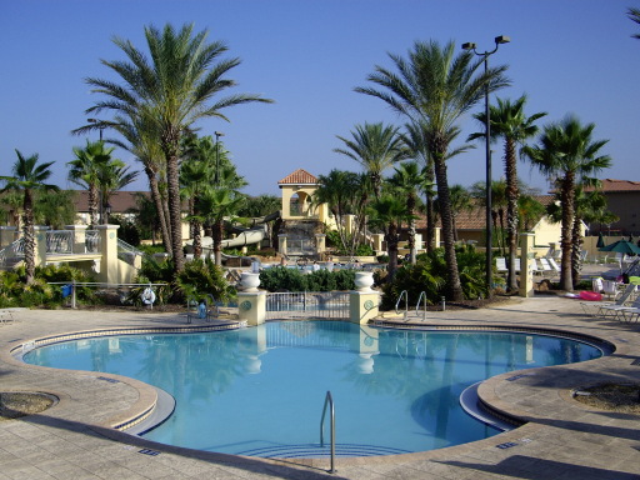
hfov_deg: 49.0
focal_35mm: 38
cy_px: 240
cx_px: 320
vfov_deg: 37.7
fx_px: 703
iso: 100
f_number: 5.6
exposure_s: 1/500
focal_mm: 7.9
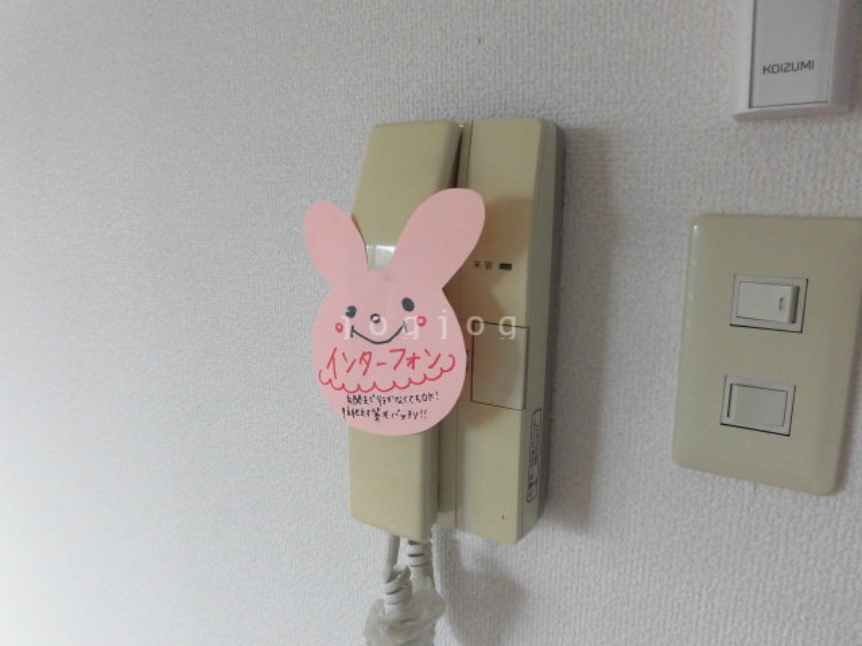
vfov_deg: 56.8
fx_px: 598
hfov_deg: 71.6
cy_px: 323
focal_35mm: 24
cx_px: 431
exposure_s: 1/50
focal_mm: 4.3
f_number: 3.1
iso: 200
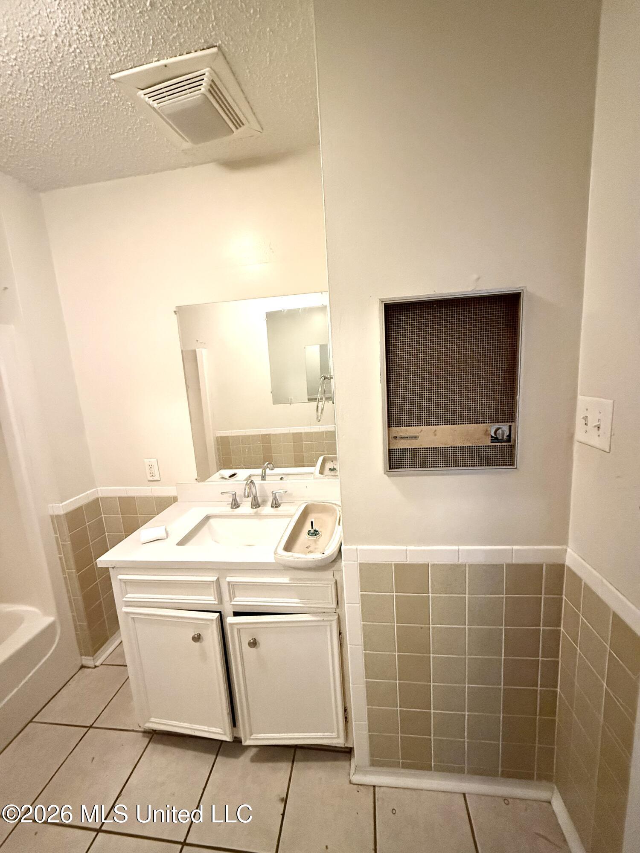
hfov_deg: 85.7
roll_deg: +3.1
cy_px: 426
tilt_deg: -8.5
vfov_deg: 102.1
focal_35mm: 14
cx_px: 320
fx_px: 345
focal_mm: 2.22
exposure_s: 1/60
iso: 1000
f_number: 2.2
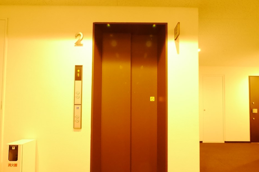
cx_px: 131
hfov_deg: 84.0
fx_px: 144
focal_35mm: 20
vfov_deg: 61.4
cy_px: 103
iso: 3200
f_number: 5
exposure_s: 1/15
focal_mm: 7
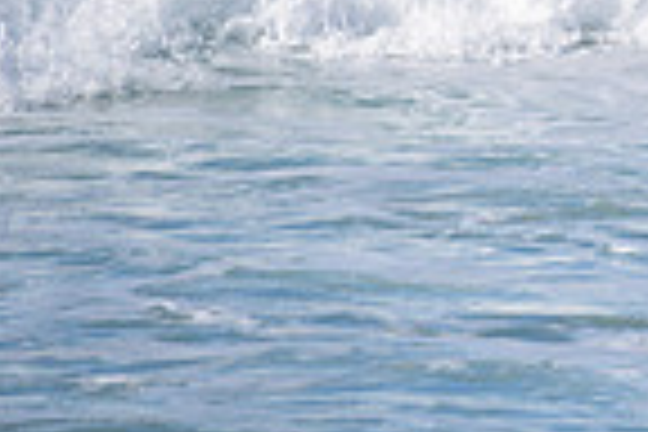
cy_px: -182
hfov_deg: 1.0
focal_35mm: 2020
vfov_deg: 0.7
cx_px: 1179
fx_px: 36357
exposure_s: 1/2000
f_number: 5.6
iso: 160
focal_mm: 500
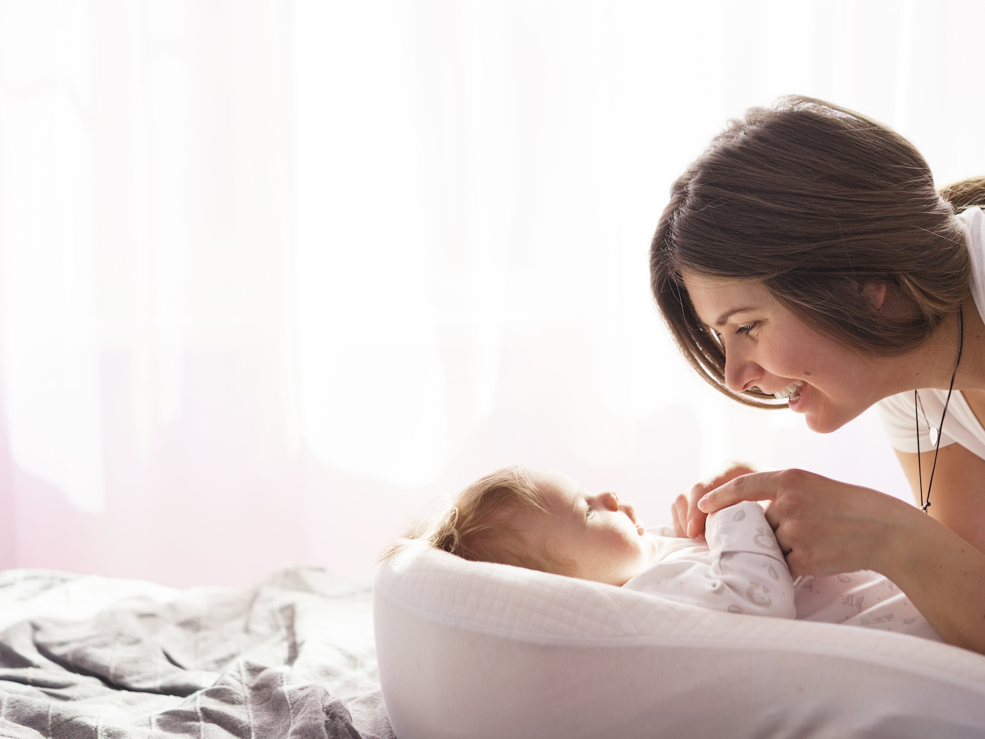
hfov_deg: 32.2
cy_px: 371
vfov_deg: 24.4
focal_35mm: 60
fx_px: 1707
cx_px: 498
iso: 100
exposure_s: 1/160
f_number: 2.5
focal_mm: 55
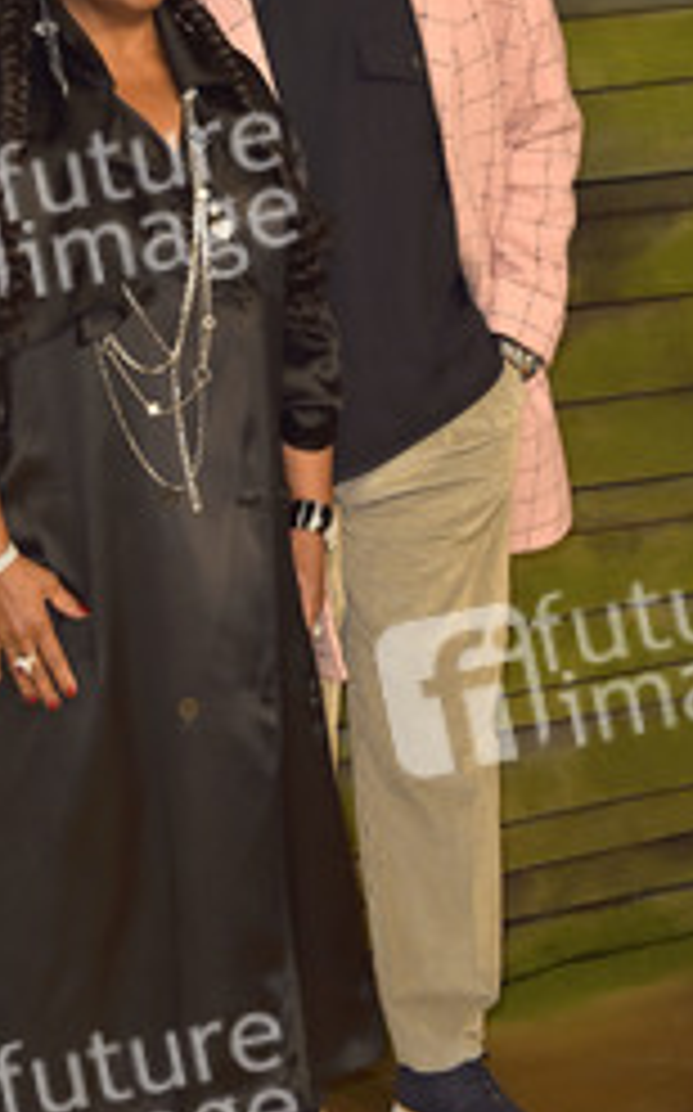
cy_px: 446
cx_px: 200
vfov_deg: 13.8
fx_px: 4601
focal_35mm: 152
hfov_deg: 8.6
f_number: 7.1
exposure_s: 1/250
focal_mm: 92
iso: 640
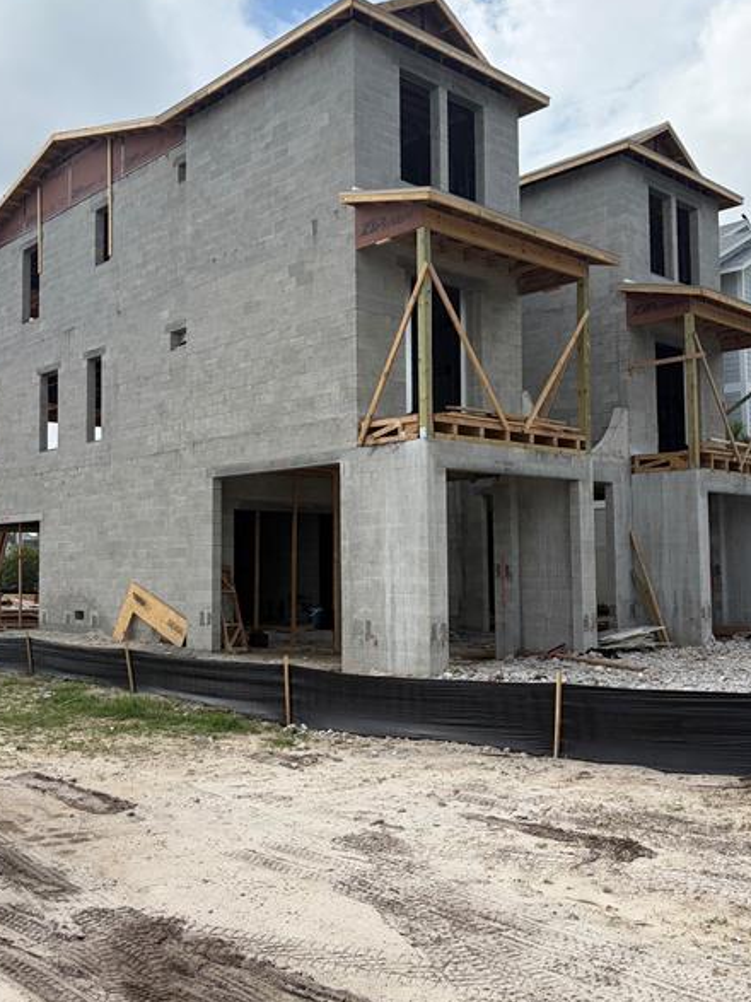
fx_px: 984
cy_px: 495
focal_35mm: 34
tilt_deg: +3.1
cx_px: 358
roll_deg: +0.5
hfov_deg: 41.8
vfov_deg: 54.0
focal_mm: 5.96
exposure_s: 1/4950
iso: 50
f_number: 1.6
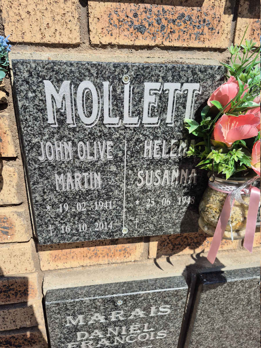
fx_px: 231
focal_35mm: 23
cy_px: 174
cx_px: 130
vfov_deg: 73.9
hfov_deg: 58.9
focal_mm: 5.4
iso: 25
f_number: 1.8
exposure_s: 1/1700
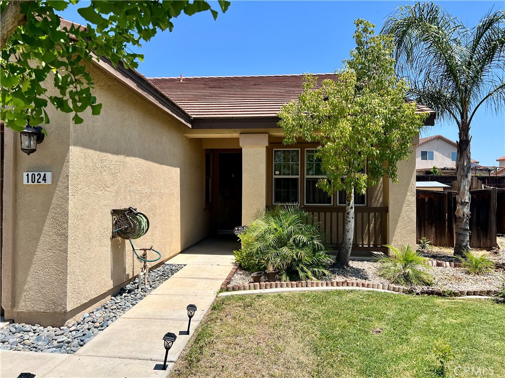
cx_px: 252
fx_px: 379
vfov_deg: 53.1
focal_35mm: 26
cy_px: 189
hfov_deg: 67.3
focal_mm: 5.7
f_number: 1.5
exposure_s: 1/3571
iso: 50
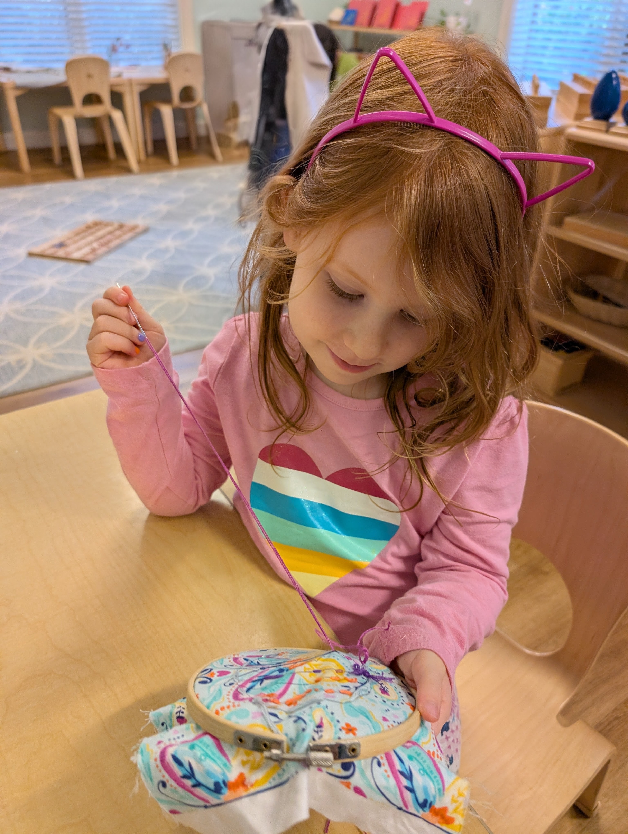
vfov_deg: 71.5
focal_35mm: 24
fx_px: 579
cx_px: 314
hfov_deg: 56.9
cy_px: 417
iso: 611
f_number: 1.68
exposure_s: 1/120
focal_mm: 6.9
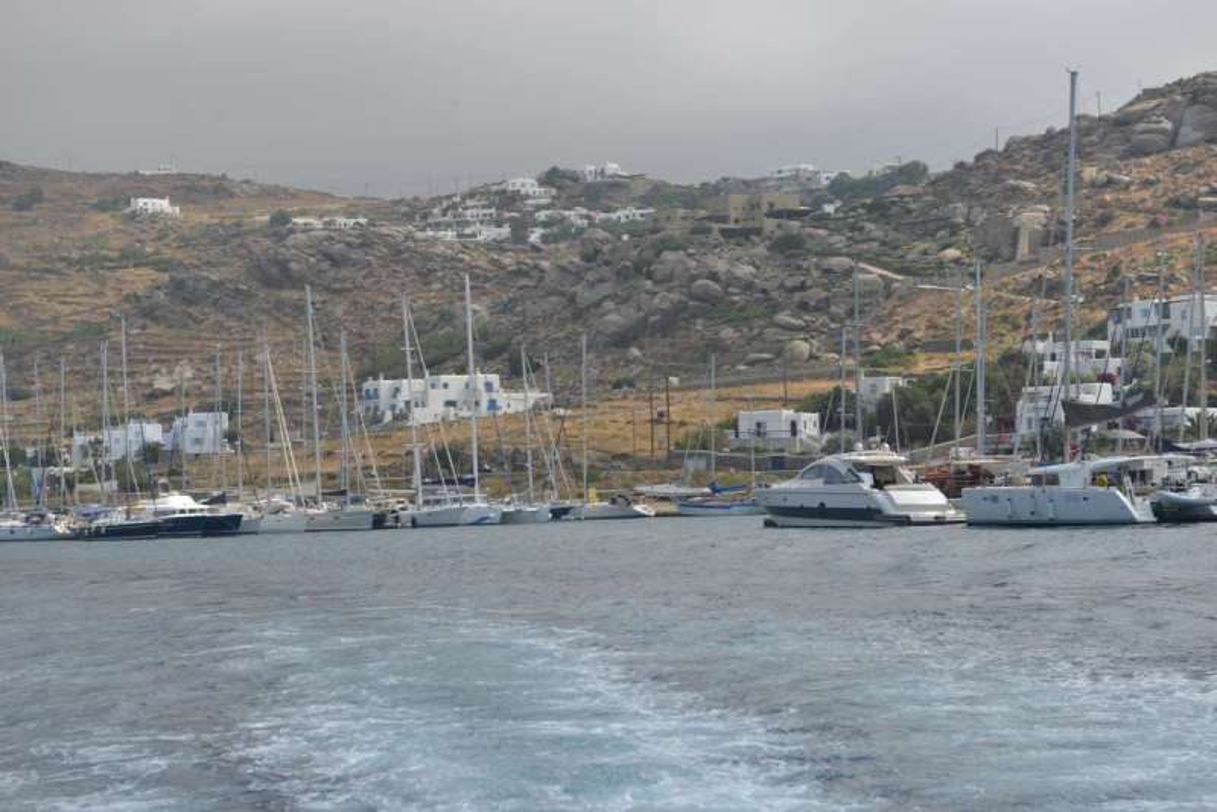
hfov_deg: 28.8
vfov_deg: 19.5
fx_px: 2367
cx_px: 608
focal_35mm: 70
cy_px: 406
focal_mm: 70
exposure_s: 1/200
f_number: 7.1
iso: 100
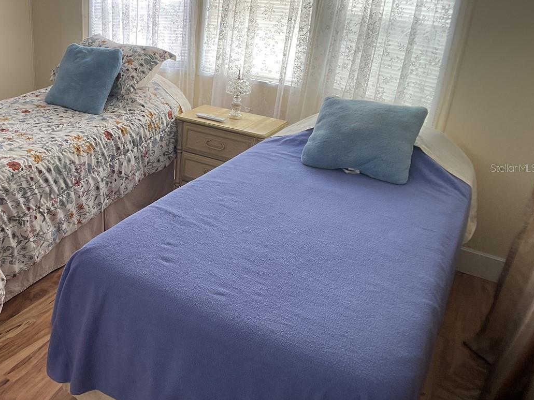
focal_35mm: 45
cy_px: 168
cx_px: 125
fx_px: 694
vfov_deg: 32.1
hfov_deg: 40.7
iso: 40
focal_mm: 3
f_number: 1.8
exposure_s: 1/120
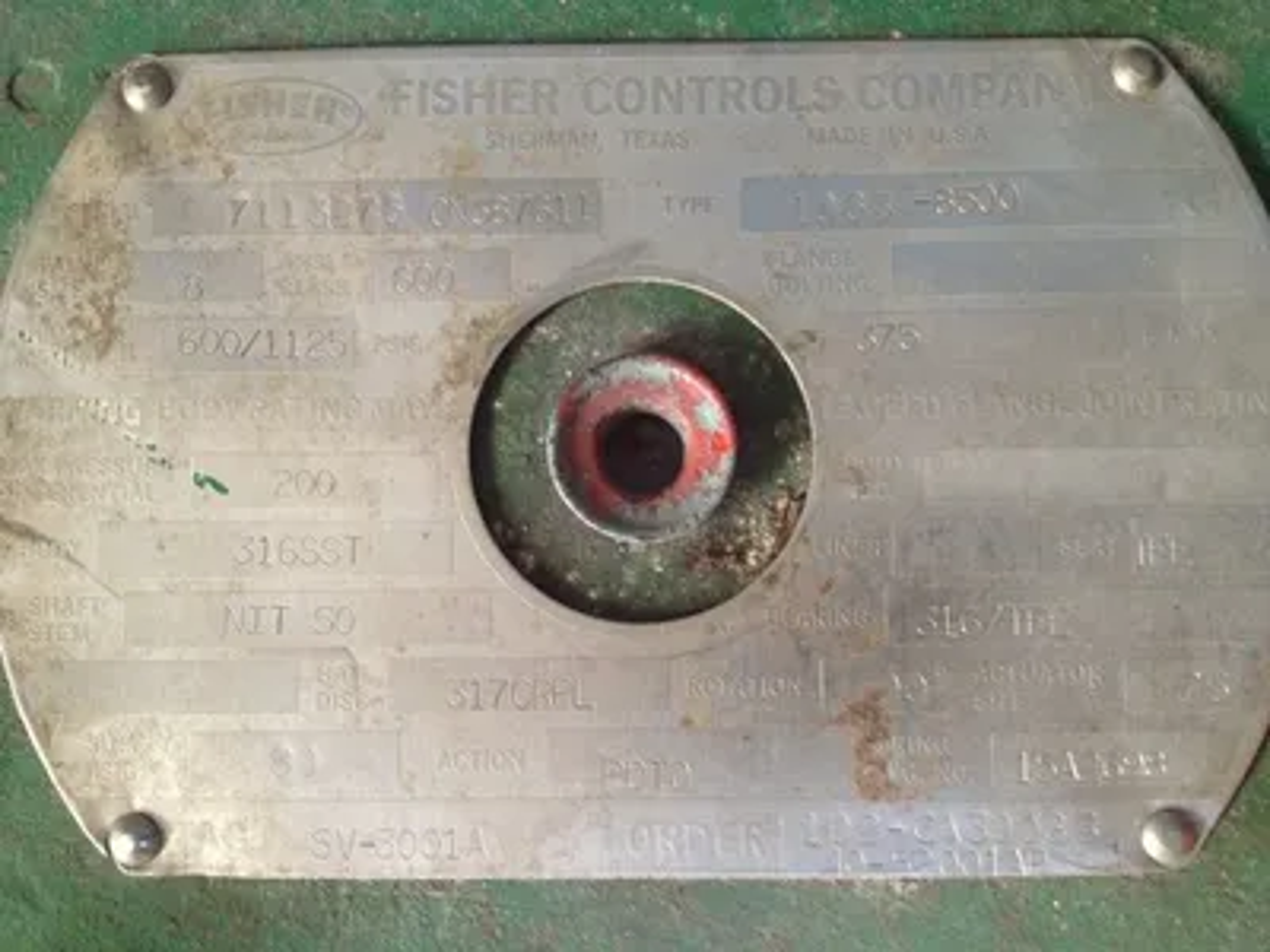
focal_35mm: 35
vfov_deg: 40.7
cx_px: 635
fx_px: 1284
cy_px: 476
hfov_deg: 52.6
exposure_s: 1/20
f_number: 2.4
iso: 200
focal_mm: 4.28
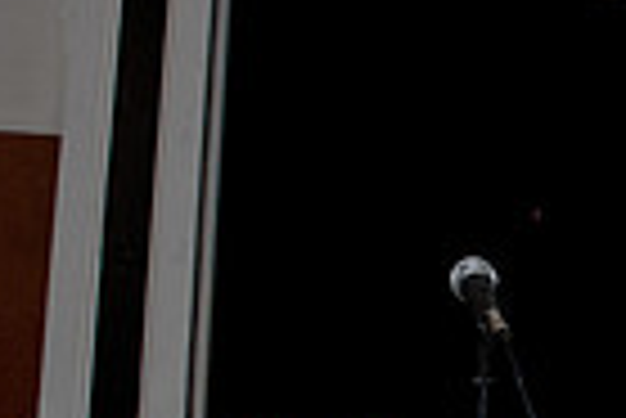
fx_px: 1741
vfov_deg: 13.2
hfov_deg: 18.0
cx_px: 955
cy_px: 562
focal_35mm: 100
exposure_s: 1/180
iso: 560
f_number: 5.6
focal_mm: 24
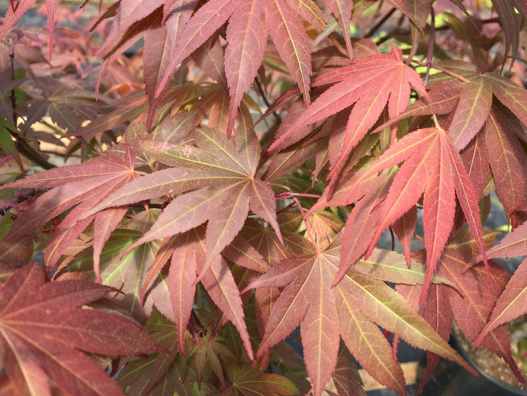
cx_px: 264
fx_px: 442
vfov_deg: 48.2
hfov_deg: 61.7
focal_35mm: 29
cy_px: 198
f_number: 2.2
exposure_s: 1/282
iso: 32
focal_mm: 4.15
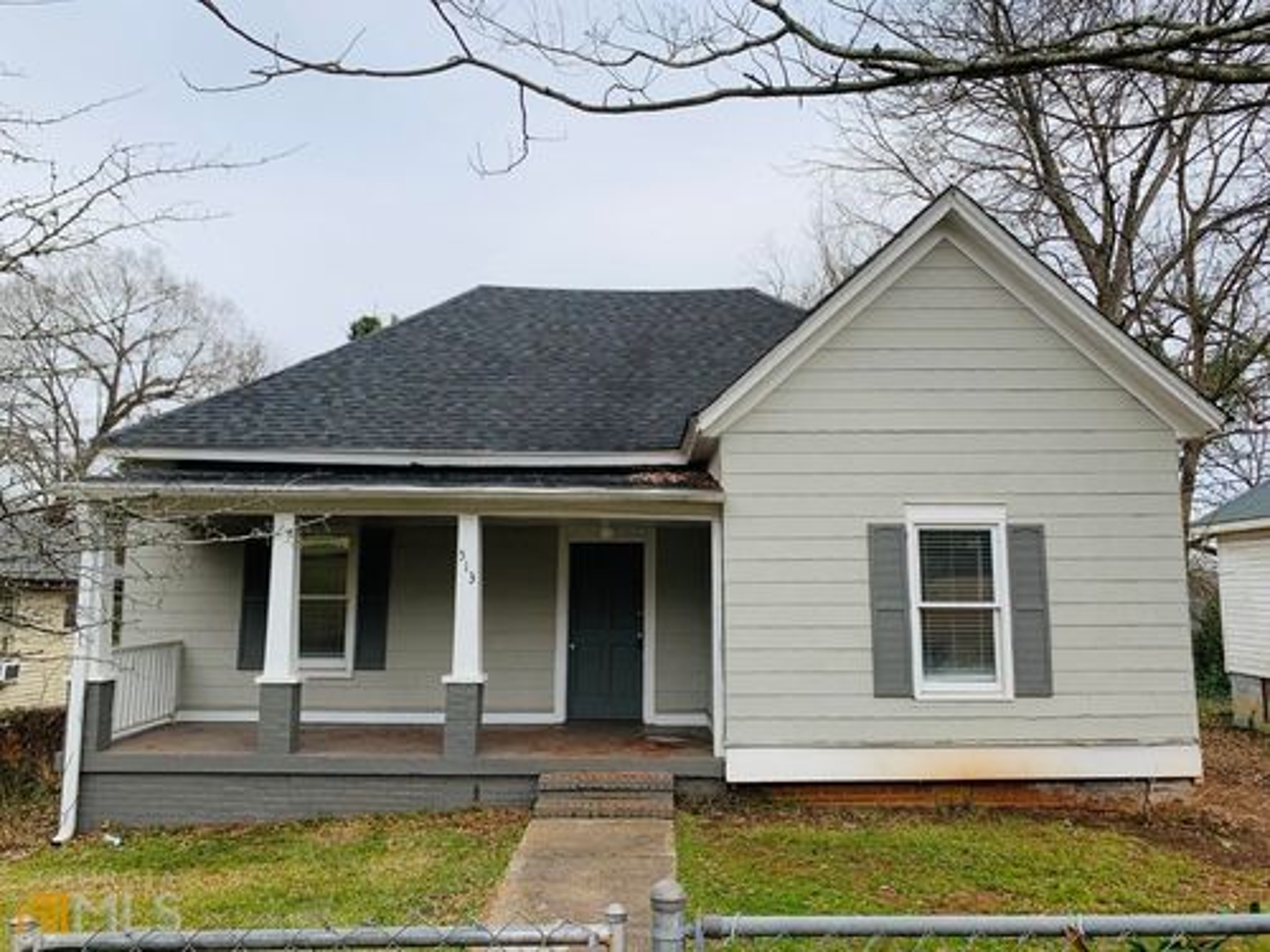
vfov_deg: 53.1
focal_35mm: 26
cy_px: 476
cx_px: 635
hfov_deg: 67.3
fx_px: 954
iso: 25
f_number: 1.8
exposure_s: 1/1916
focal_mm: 4.25
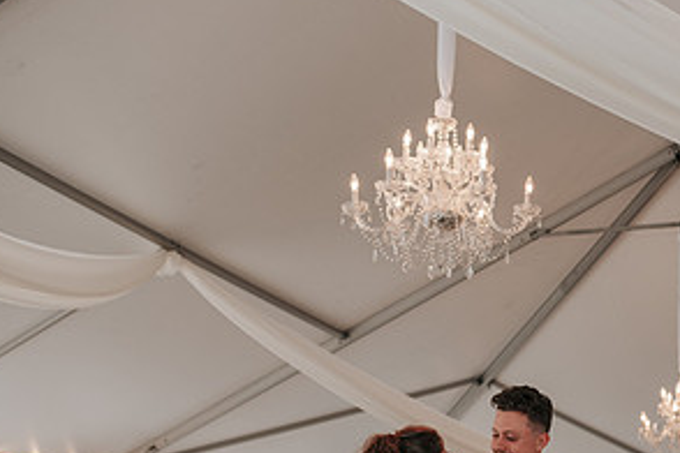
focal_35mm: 69
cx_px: 562
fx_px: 1303
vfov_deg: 19.5
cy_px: 378
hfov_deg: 28.5
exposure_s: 1/160
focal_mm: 35
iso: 320
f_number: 2.8
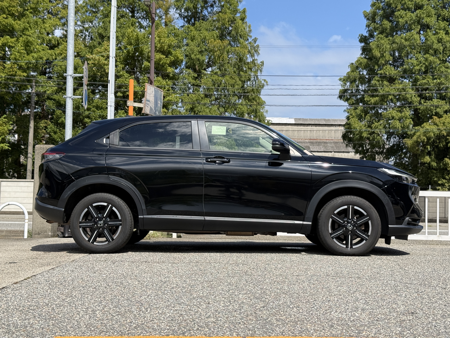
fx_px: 624
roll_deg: -0.9
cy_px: 169
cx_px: 225
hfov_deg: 39.7
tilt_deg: +3.6
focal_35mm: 48
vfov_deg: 30.3
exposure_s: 1/3891
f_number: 1.78
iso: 64
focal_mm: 6.76
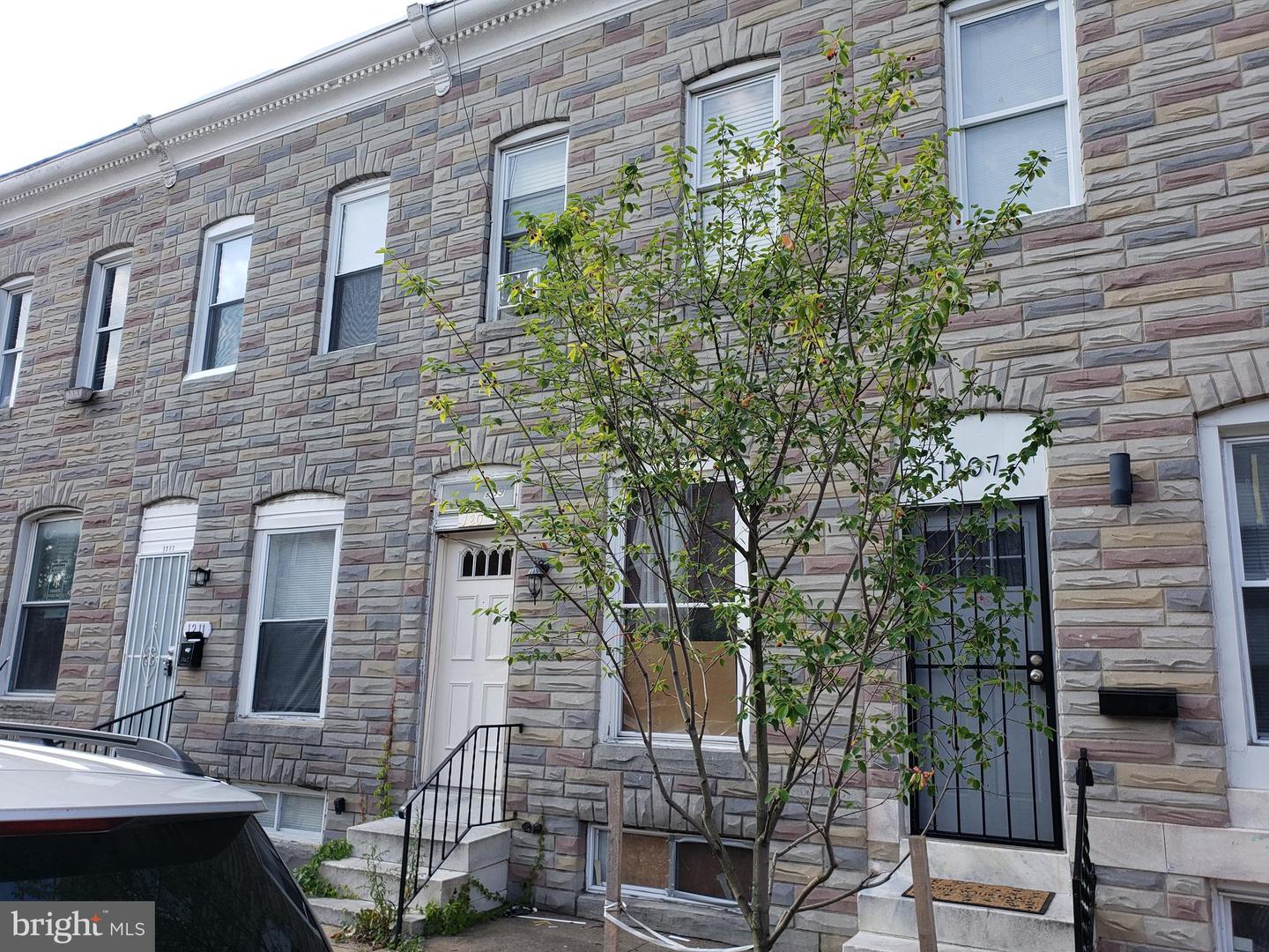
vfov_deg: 53.1
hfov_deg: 67.3
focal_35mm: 26
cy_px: 476
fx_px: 953
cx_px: 634
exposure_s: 1/572
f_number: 2.4
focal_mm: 4.3
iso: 50
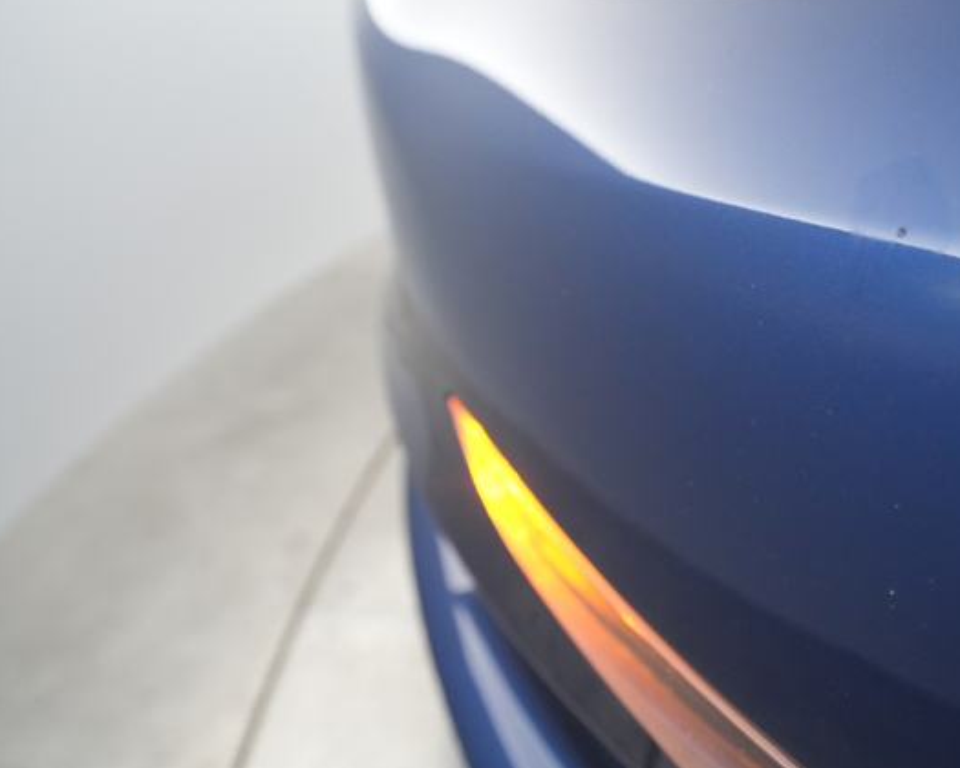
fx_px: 909
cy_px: 380
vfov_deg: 45.8
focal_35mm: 32
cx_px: 576
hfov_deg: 55.3
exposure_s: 1/100
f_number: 4.5
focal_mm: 28
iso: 5000
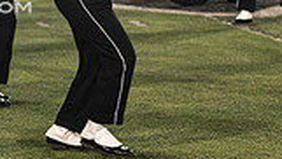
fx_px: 1976
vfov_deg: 4.6
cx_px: -89
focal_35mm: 264
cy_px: -56
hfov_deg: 8.1
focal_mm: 70
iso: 1000
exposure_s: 1/500
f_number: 2.8
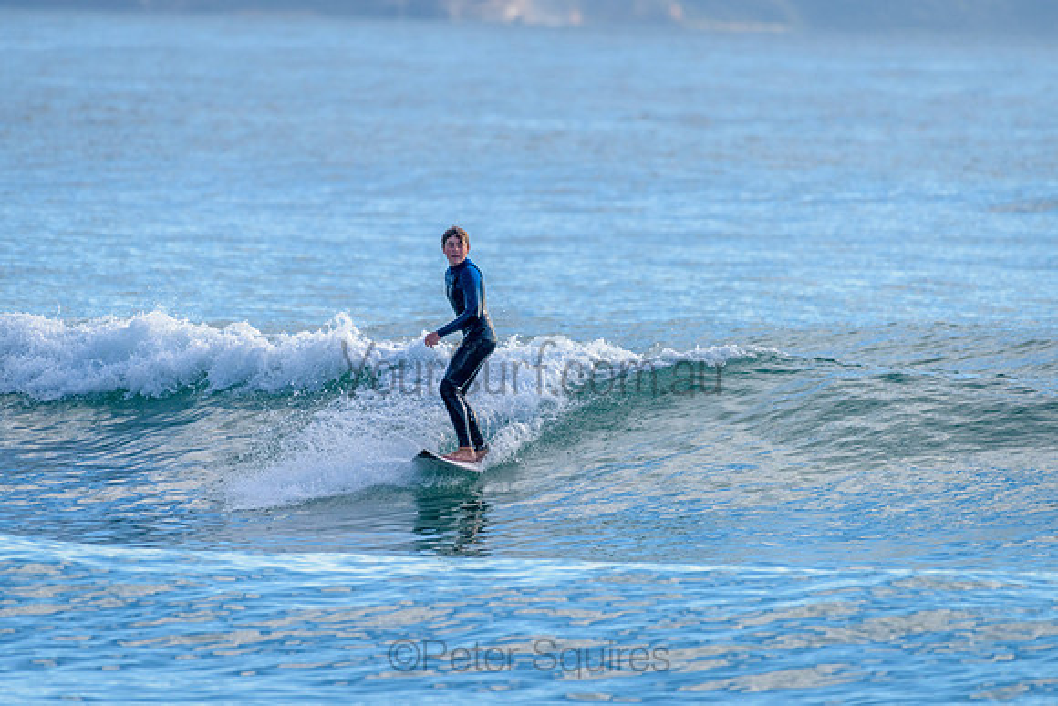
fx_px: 18014
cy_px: 353
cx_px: 529
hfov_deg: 3.4
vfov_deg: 2.2
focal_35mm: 613
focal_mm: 500
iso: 360
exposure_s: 1/2000
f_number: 5.6
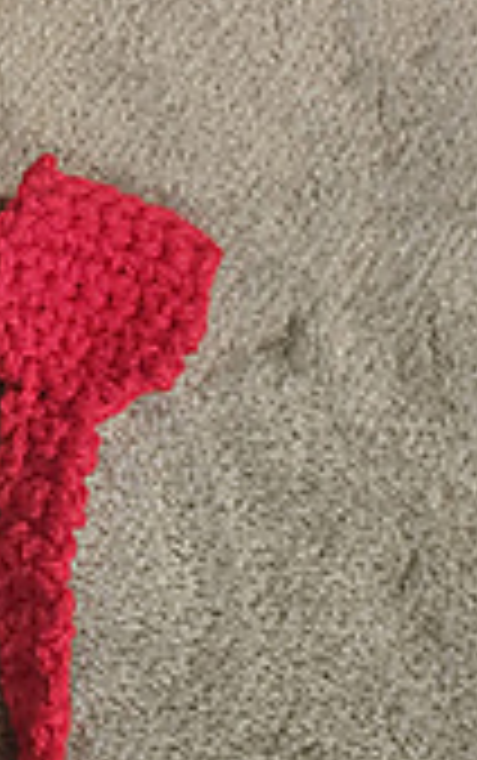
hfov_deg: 16.5
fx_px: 1494
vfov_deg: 28.5
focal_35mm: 72
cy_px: 445
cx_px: -243
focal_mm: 6.3
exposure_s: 1/34.6
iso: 640
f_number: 1.7
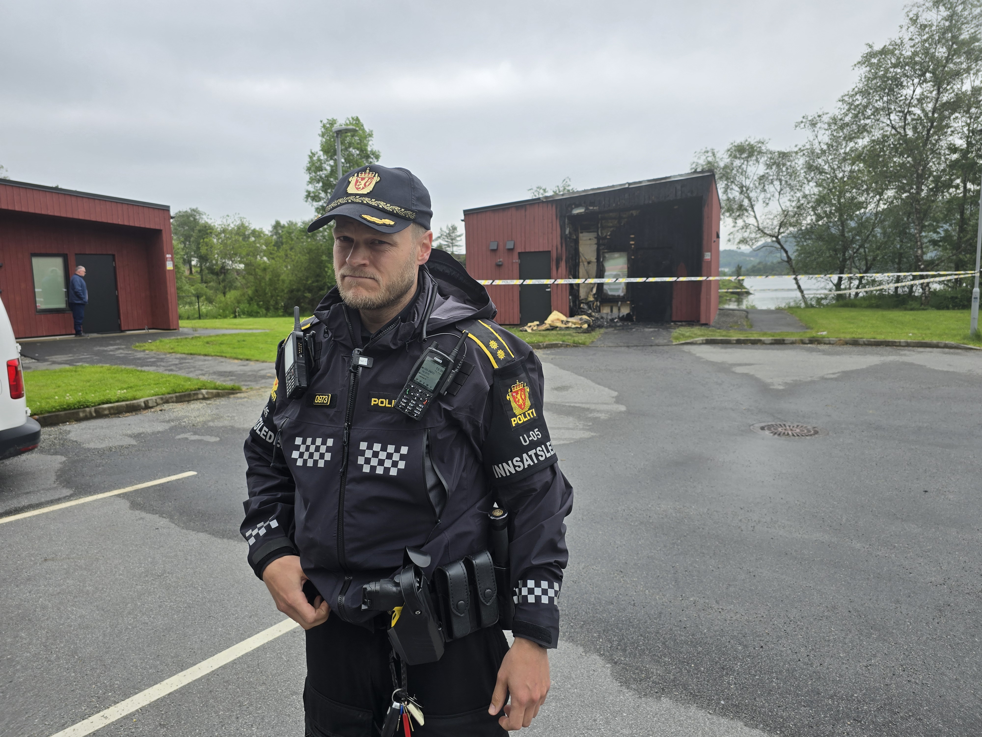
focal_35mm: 23
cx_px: 491
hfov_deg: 73.9
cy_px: 368
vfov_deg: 58.9
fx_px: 652
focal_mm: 6.3
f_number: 1.7
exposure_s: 1/184
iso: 12
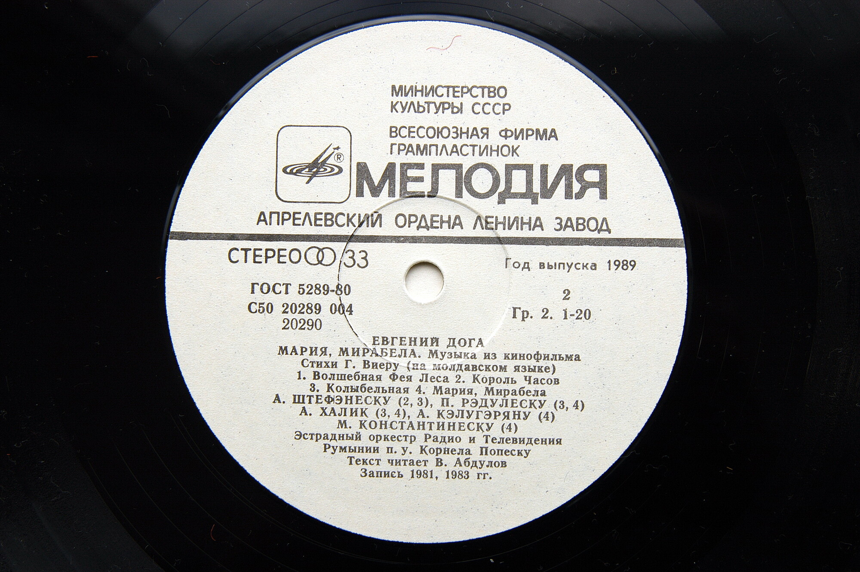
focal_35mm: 52
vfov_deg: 25.7
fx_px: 1253
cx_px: 430
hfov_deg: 37.9
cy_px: 286
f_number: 5.6
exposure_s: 1/125
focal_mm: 35
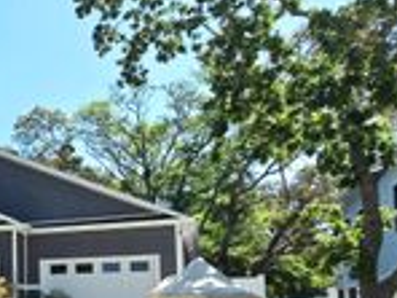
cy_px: 275
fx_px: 505
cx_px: -134
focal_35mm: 44
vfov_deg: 31.2
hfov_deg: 31.6
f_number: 2.2
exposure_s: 1/2500
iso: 50
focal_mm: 2.2
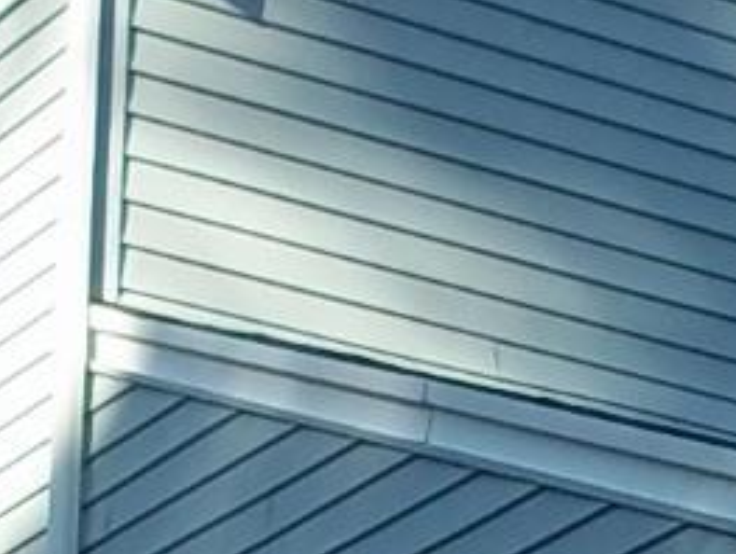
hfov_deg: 9.6
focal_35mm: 205
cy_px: 830
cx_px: 453
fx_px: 4365
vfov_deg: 7.2
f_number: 3.1
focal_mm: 6.5
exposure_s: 1/500
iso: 80
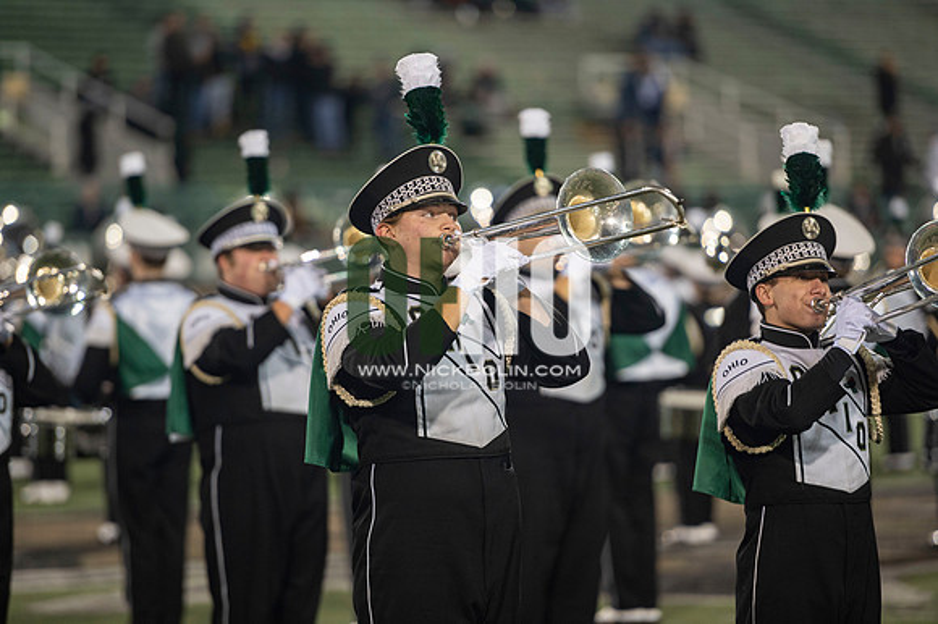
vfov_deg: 6.9
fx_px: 5208
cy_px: 312
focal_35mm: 200
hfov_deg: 10.3
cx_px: 469
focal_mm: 200
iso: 1000
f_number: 2.8
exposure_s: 1/500
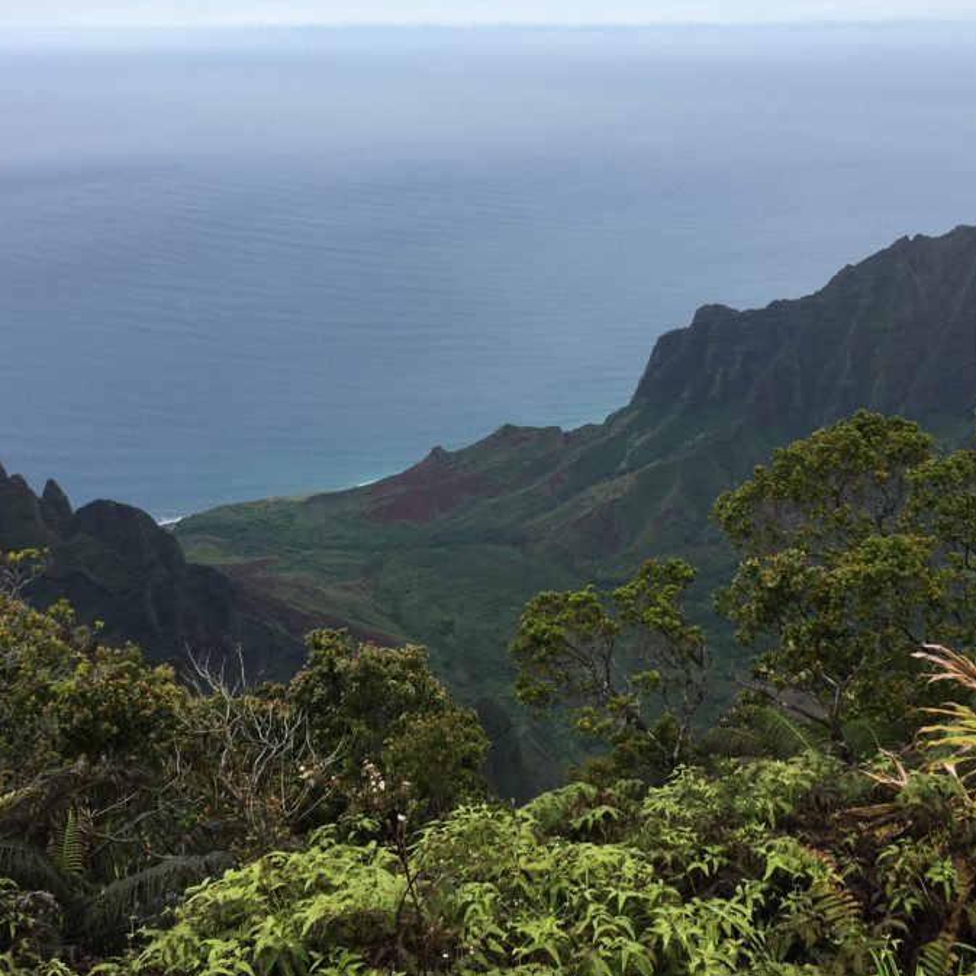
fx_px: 1244
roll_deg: +0.1
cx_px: 499
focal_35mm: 39
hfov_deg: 42.8
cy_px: 426
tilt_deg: -18.6
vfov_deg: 42.8
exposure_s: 1/938
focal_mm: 4.15
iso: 25
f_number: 2.2
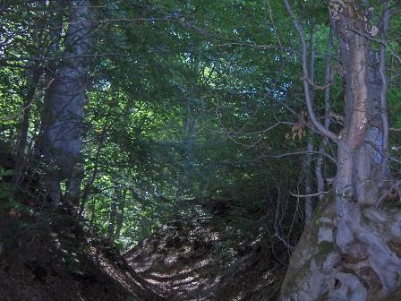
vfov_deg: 36.8
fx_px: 452
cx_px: 200
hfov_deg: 47.9
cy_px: 150
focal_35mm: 39
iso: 100
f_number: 2.8
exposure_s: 1/60
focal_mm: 8
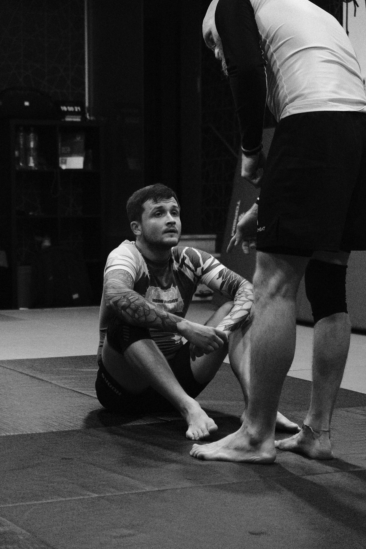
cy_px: 274
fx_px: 1266
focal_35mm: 83
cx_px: 183
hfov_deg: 16.5
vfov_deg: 24.5
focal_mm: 55
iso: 10000
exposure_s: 1/500
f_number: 4
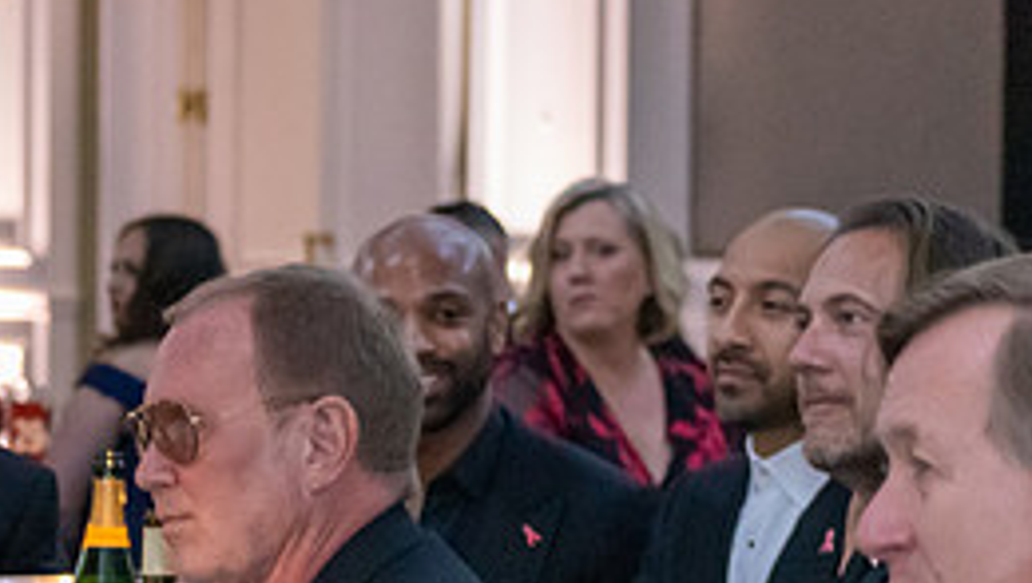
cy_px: 720
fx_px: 6904
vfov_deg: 4.8
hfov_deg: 8.5
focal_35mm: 252
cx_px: 127
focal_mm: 72
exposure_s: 1/60
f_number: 4.8
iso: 5000
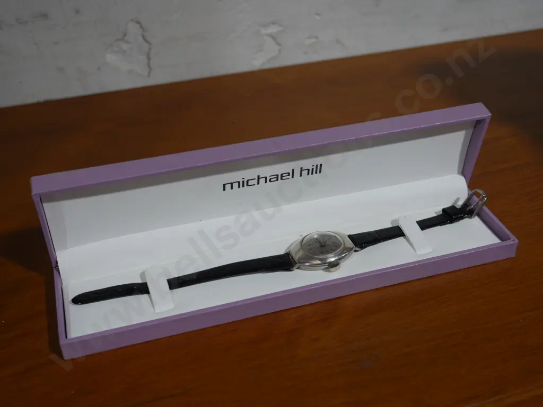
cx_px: 272
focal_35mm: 42
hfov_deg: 44.8
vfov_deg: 34.4
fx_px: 659
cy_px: 204
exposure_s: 1/60
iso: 250
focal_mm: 21
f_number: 4.6
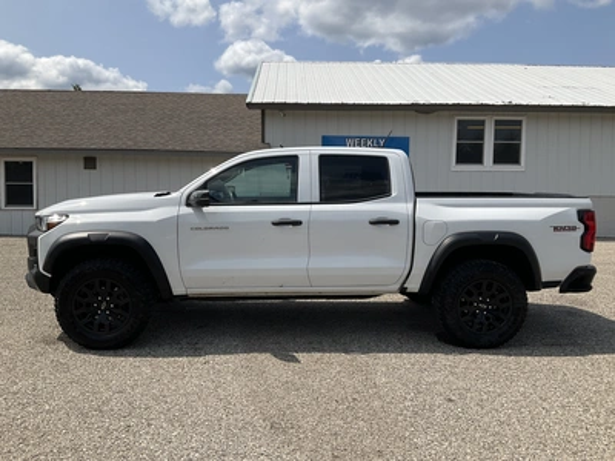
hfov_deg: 61.7
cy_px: 230
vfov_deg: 48.2
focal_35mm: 29
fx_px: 515
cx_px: 308
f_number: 1.8
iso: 25
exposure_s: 1/3125
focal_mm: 3
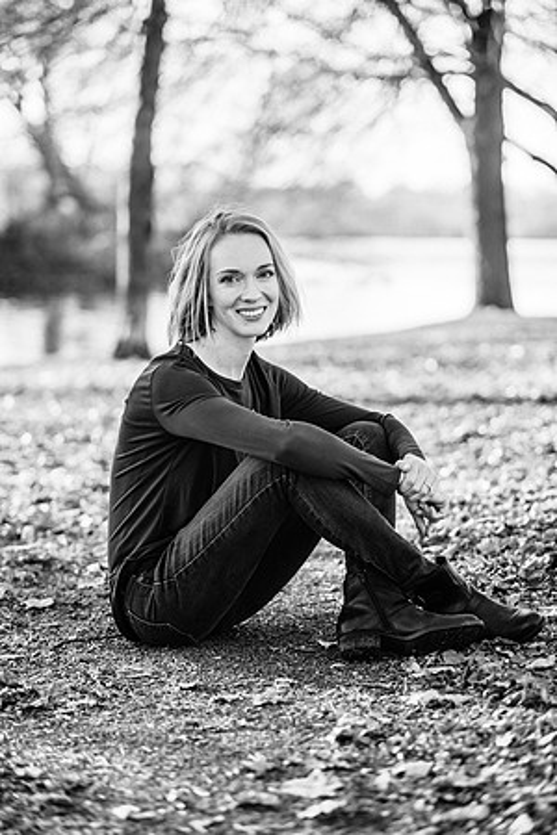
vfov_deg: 20.8
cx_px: 278
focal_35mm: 98
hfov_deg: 14.0
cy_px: 418
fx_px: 2274
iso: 125
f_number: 3.2
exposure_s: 1/320
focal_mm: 98
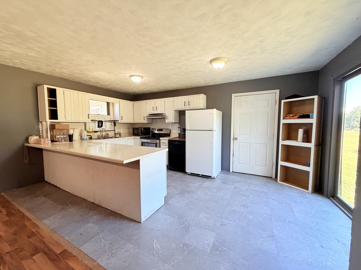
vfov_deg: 85.7
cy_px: 135
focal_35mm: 14
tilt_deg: -3.3
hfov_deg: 102.1
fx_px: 146
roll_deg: +0.7
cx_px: 180
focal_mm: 2.22
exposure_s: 1/120
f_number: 2.2
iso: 250
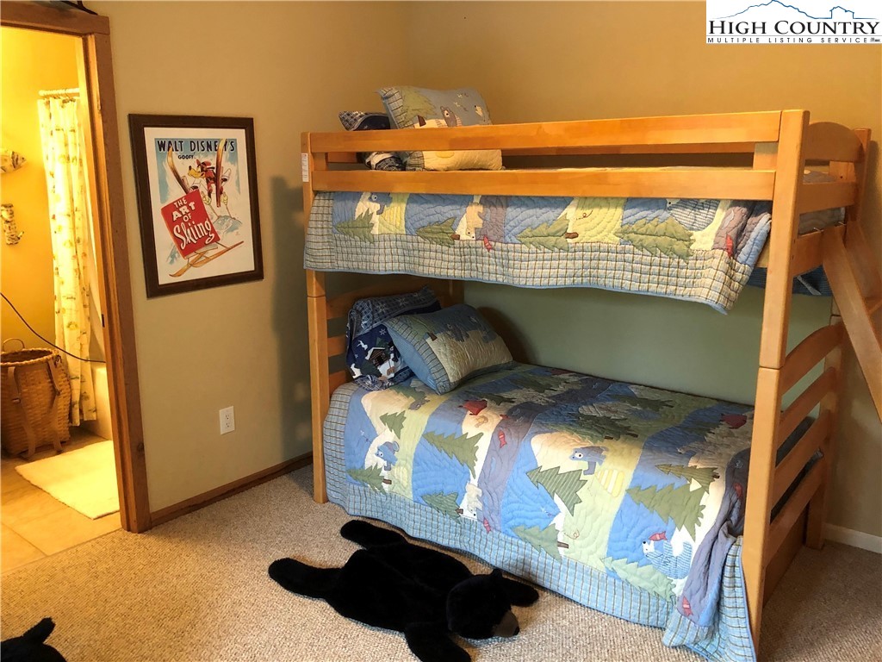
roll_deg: -1.4
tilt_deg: -13.5
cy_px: 331
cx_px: 441
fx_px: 713
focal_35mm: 28
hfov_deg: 63.4
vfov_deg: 49.7
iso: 100
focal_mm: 3.99
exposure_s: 1/15
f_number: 1.8
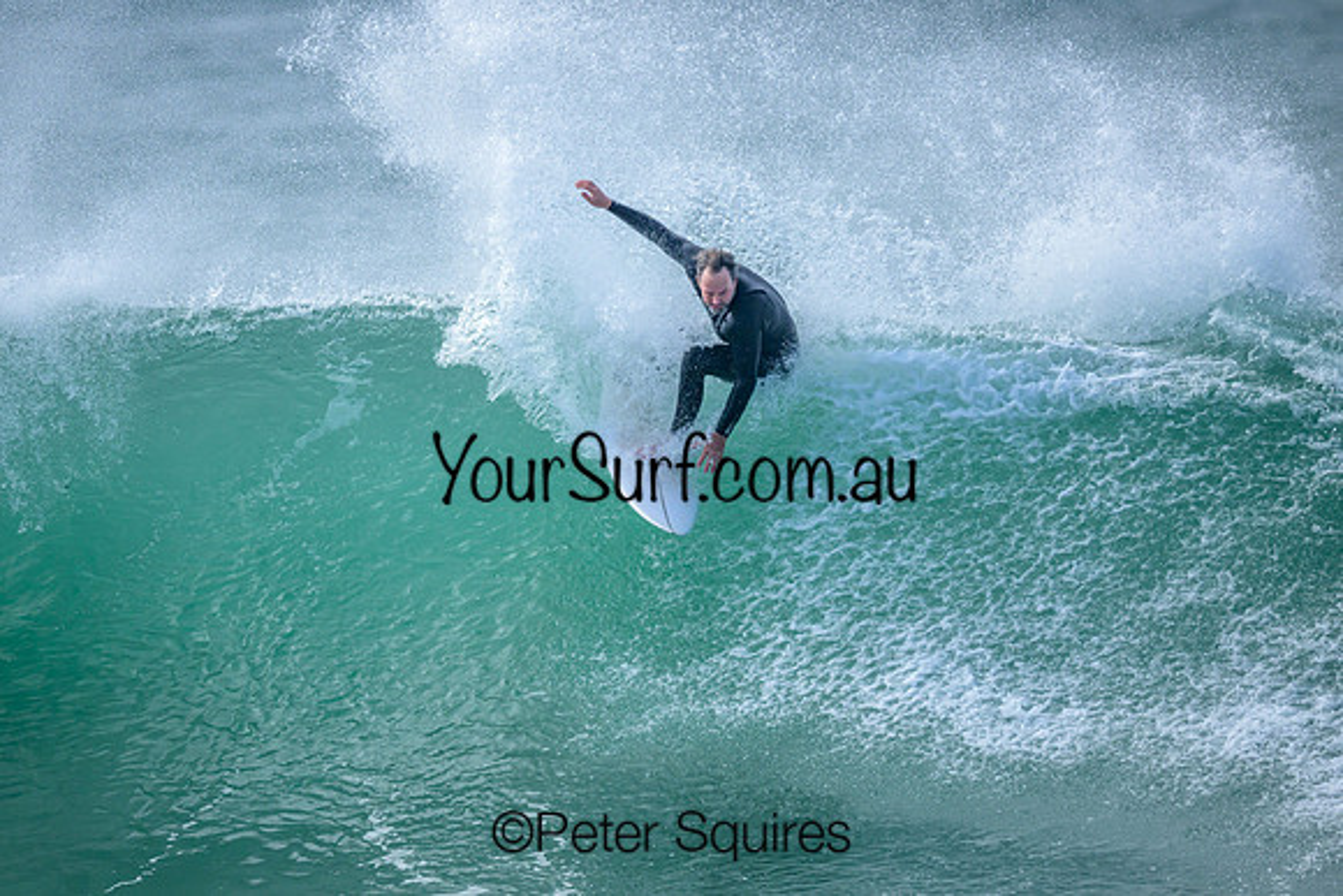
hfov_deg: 2.4
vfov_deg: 1.6
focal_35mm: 870
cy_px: 487
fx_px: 32455
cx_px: 613
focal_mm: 800
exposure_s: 1/2000
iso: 400
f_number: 6.3
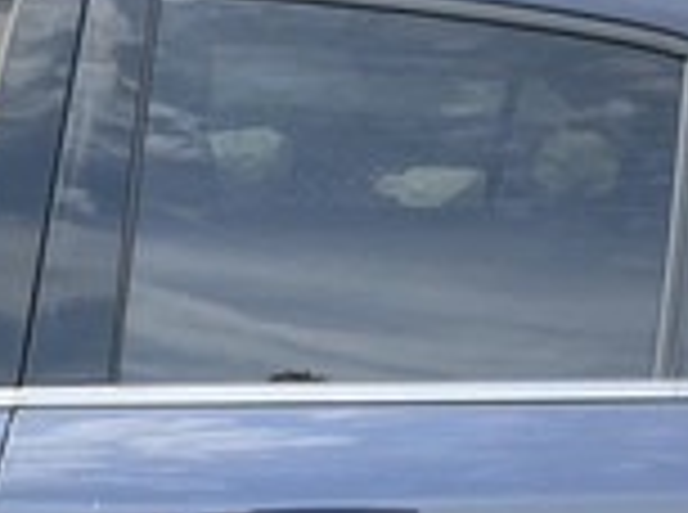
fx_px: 1507
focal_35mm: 76
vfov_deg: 18.7
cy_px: 536
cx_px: 405
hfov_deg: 25.7
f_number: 1.8
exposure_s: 1/383
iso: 25
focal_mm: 3
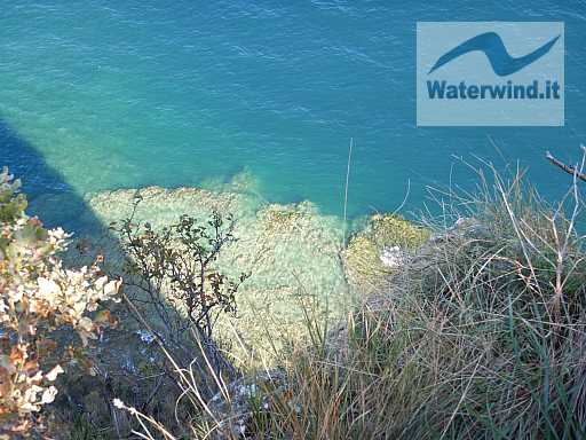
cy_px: 220
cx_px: 293
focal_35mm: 48
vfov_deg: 30.3
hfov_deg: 39.7
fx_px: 813
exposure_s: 1/100
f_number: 4.3
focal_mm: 8.5
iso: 125
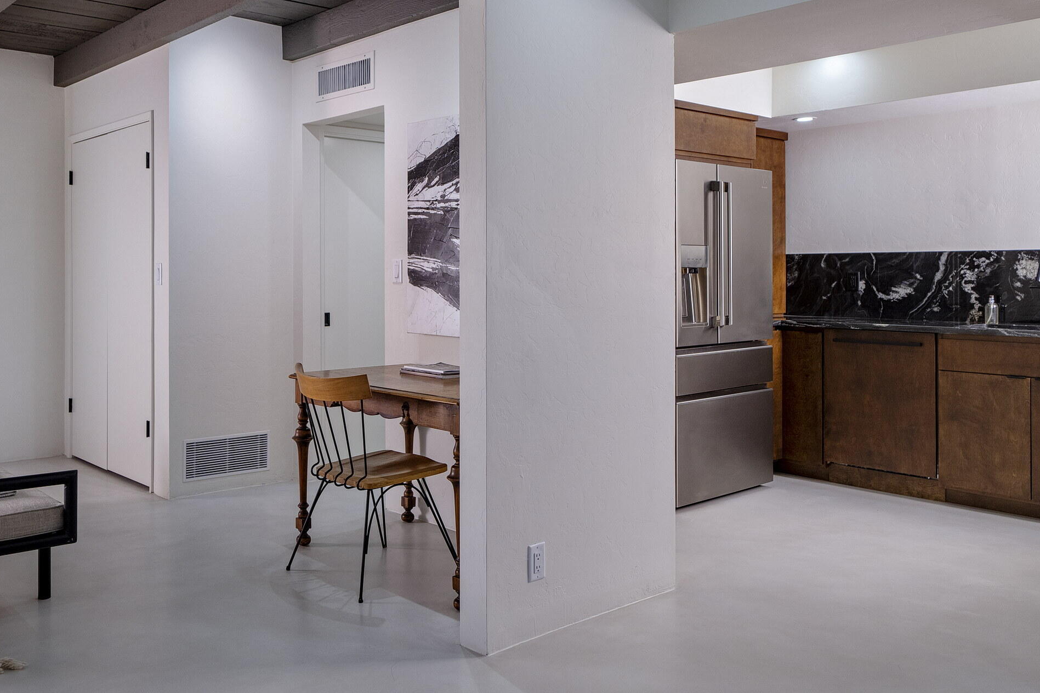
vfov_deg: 42.0
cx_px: 430
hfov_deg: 59.9
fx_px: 895
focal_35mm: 31
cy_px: 266
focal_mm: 21
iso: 200
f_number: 5
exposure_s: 1/50
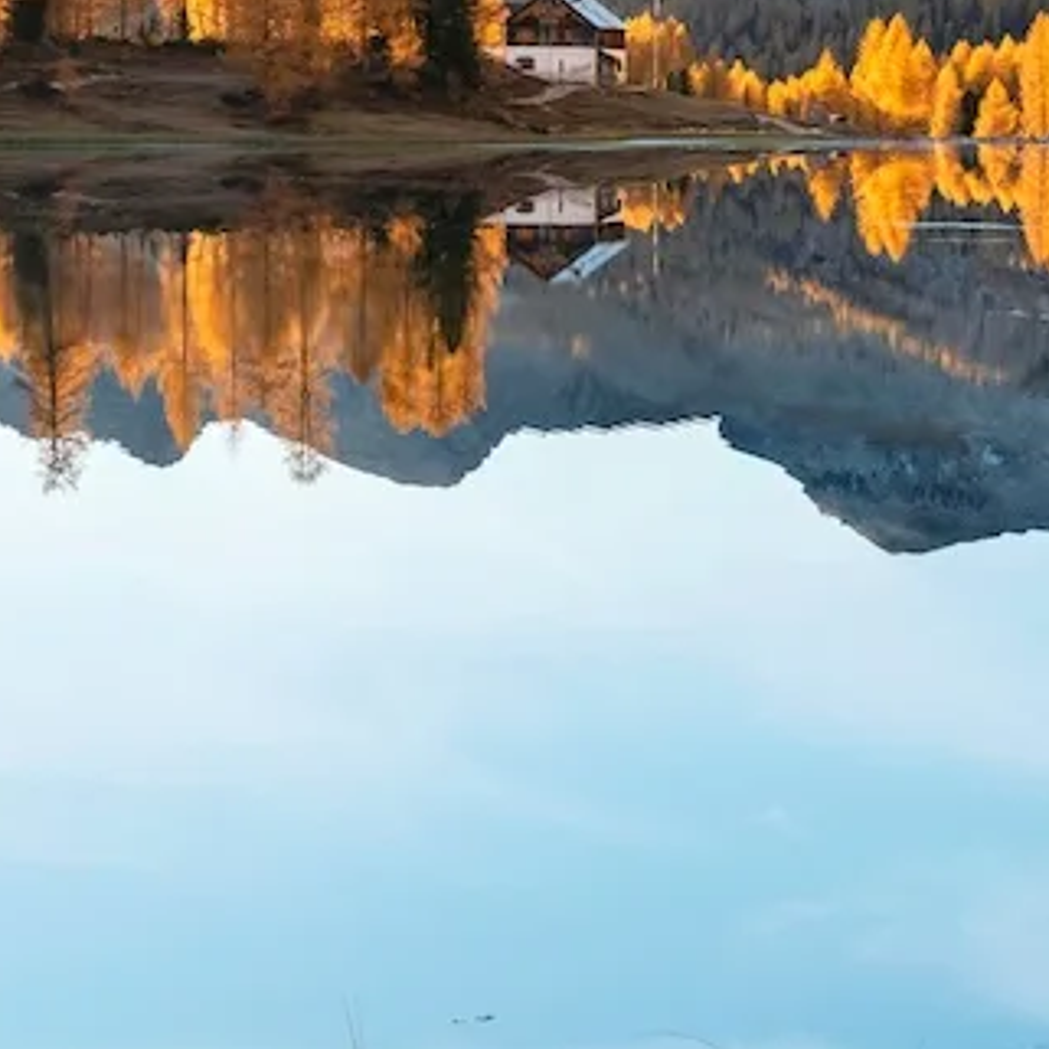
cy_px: 229
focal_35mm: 94
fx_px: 3209
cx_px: 1193
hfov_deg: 17.8
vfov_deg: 18.4
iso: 200
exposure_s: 1/250
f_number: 8
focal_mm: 29.5
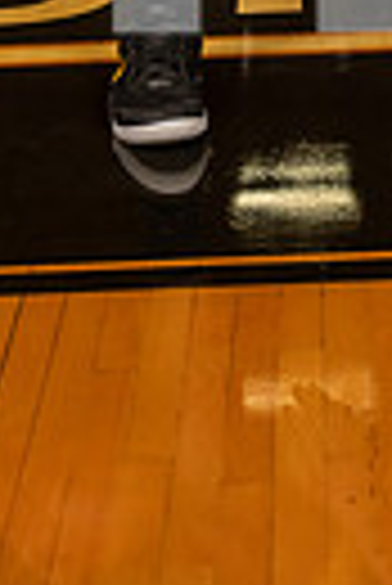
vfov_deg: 13.0
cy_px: -418
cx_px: 275
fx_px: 2362
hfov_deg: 9.5
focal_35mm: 145
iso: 640
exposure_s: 1/400
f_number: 7.1
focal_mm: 42
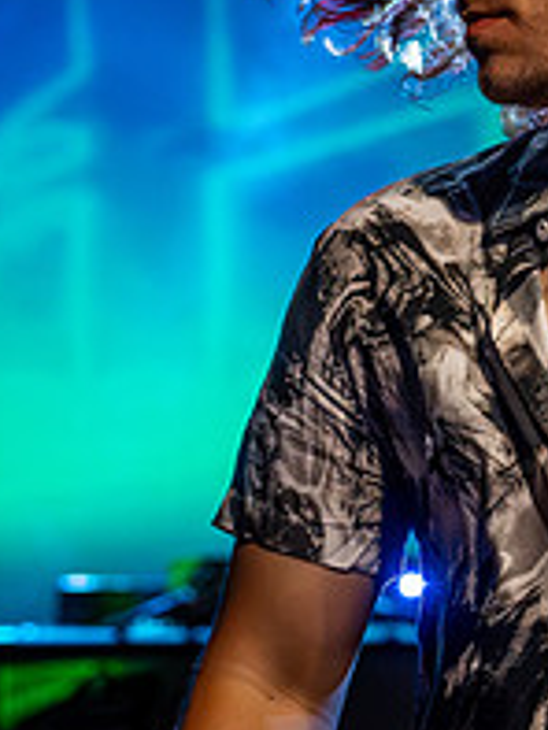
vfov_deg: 6.9
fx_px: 6030
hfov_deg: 5.1
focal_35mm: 286
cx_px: 923
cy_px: 96
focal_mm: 87
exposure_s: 1/800
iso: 10000
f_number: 2.8
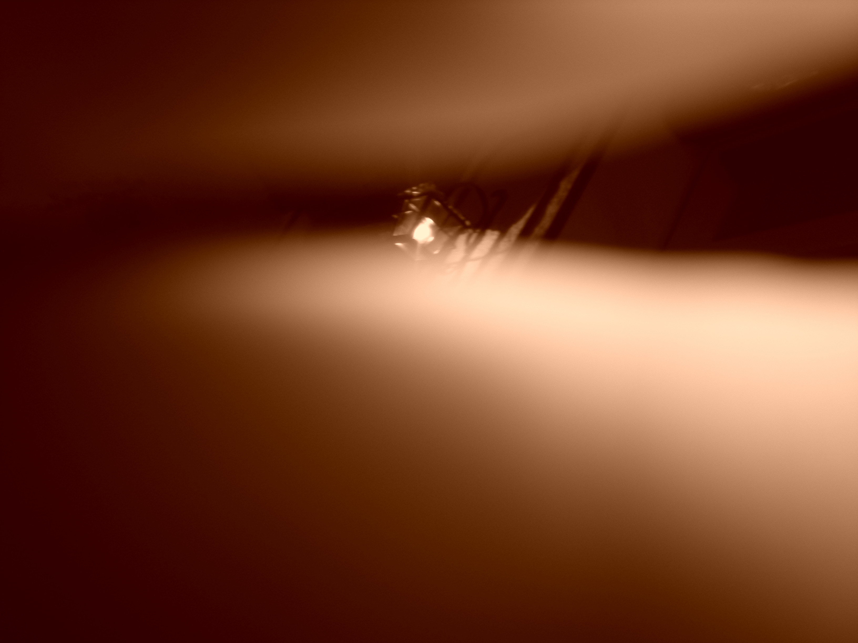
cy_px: 322
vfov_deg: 37.7
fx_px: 942
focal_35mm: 38
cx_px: 429
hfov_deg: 49.0
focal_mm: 6.3
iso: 64
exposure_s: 1/60
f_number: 3.1
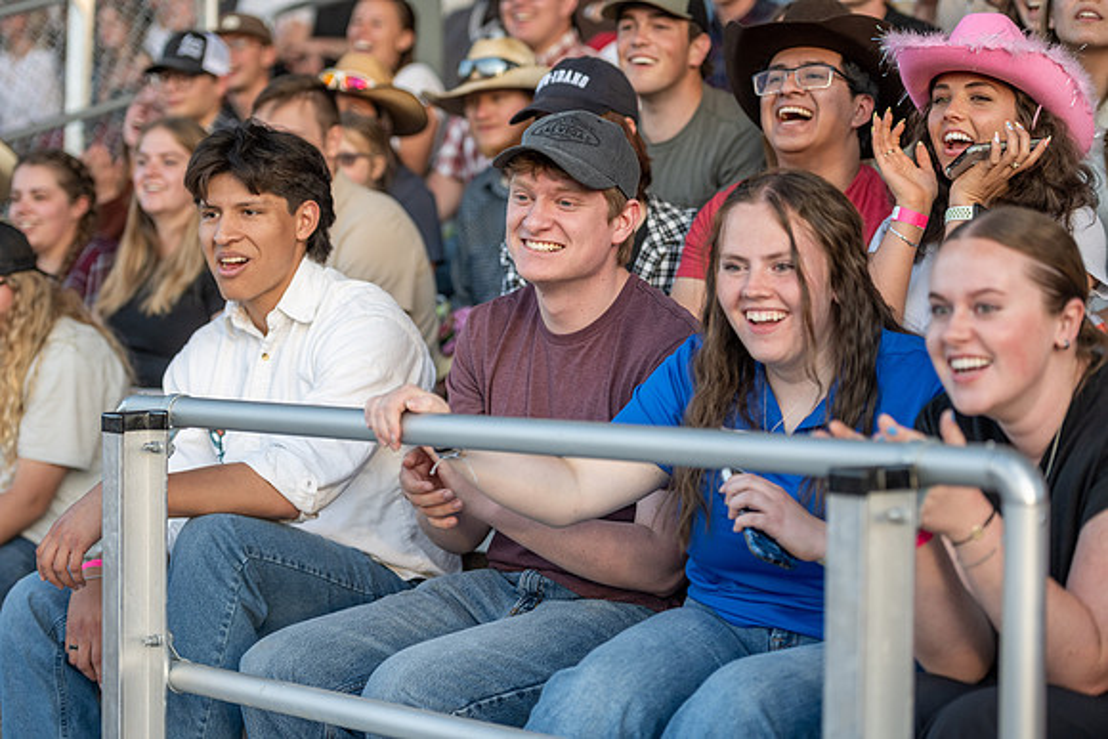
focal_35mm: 90
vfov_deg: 15.2
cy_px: 370
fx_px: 2771
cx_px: 554
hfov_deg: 22.6
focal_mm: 90
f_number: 2.8
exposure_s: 1/800
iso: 320
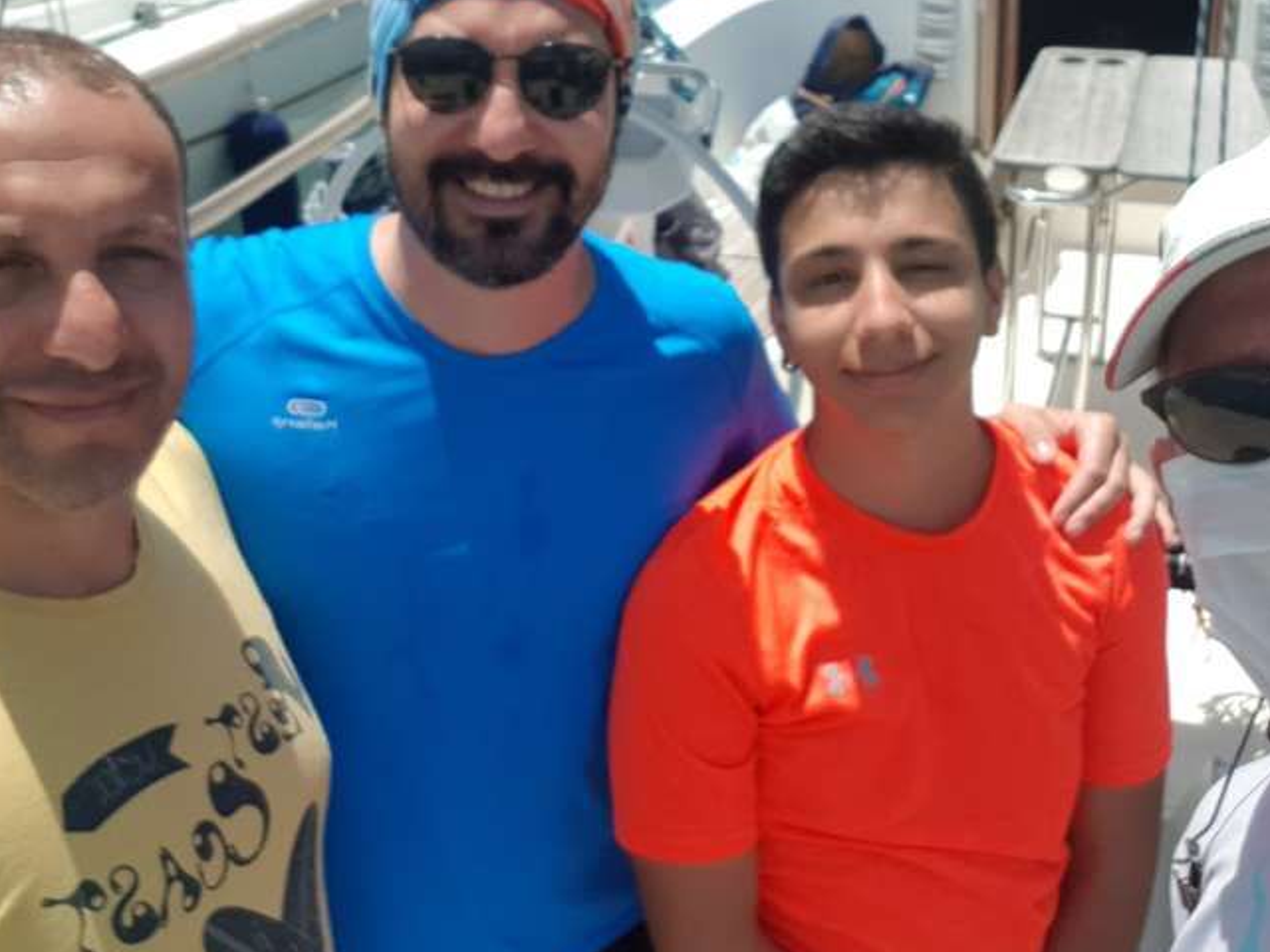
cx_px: 742
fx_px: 1468
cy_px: 333
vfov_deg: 35.7
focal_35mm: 40
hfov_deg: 46.6
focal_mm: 2.95
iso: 40
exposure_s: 1/1700
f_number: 1.7
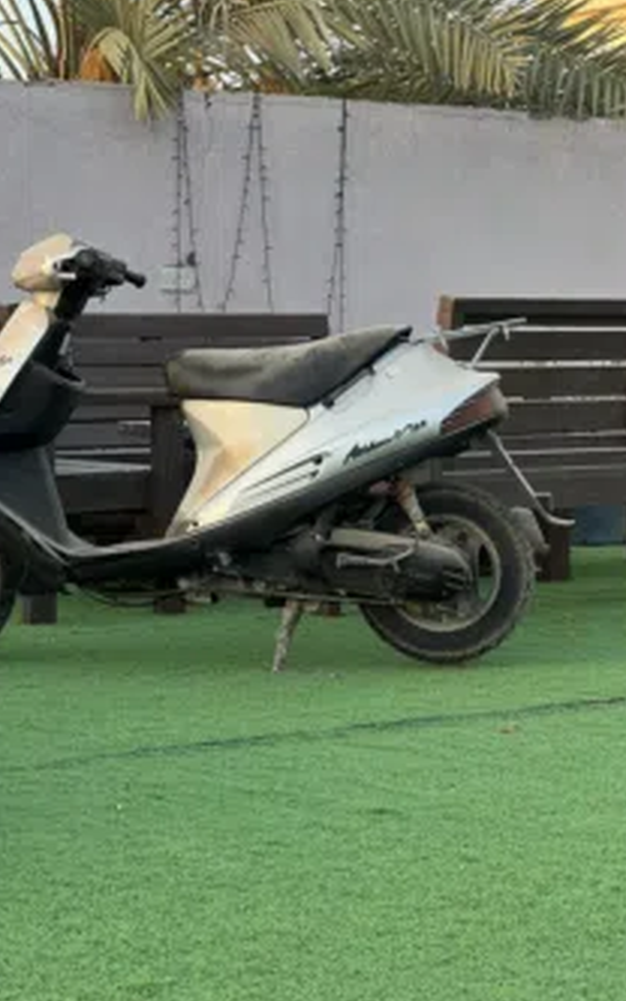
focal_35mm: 98
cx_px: 196
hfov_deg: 13.3
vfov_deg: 21.2
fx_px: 2676
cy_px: 409
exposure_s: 1/99
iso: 80
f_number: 2.8
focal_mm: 9
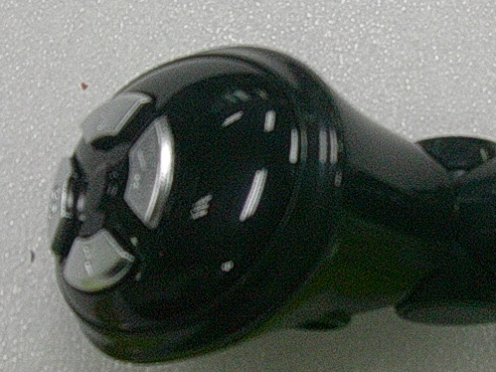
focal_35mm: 76
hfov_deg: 25.2
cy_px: 179
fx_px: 1089
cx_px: 408
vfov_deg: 19.4
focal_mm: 5.6
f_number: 2.7
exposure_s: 1/32
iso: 168
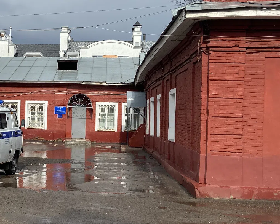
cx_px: 30
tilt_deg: +0.7
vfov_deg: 25.4
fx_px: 497
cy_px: 109
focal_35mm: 60
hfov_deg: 30.1
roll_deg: -1.5
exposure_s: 1/1961
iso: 32
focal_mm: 4.25
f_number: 1.8
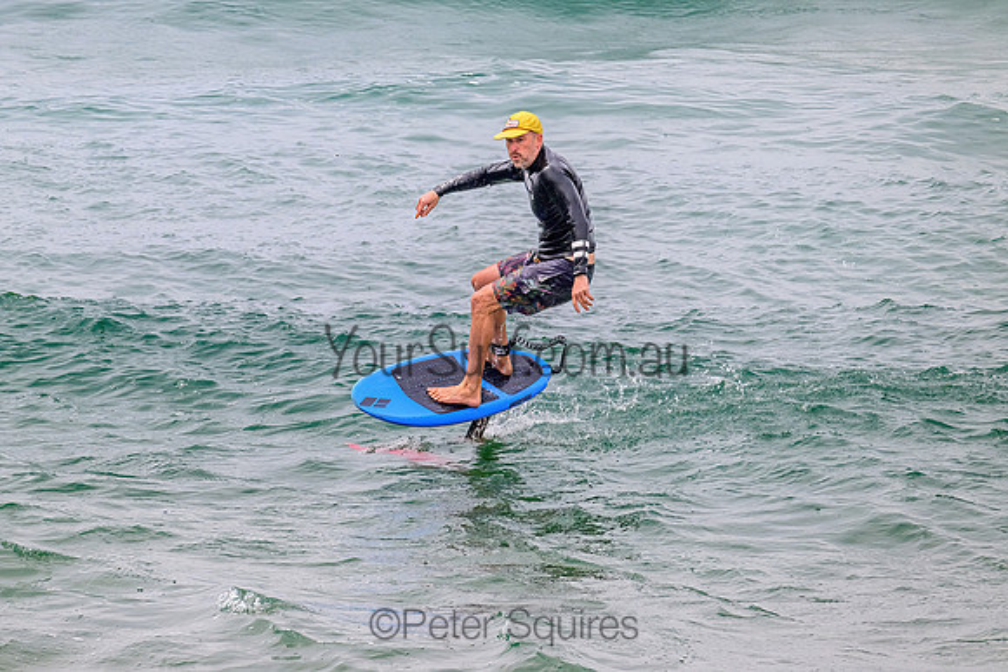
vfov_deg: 2.0
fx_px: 19602
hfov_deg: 2.9
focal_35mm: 700
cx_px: 439
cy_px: 293
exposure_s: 1/2000
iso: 900
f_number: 11
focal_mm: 620
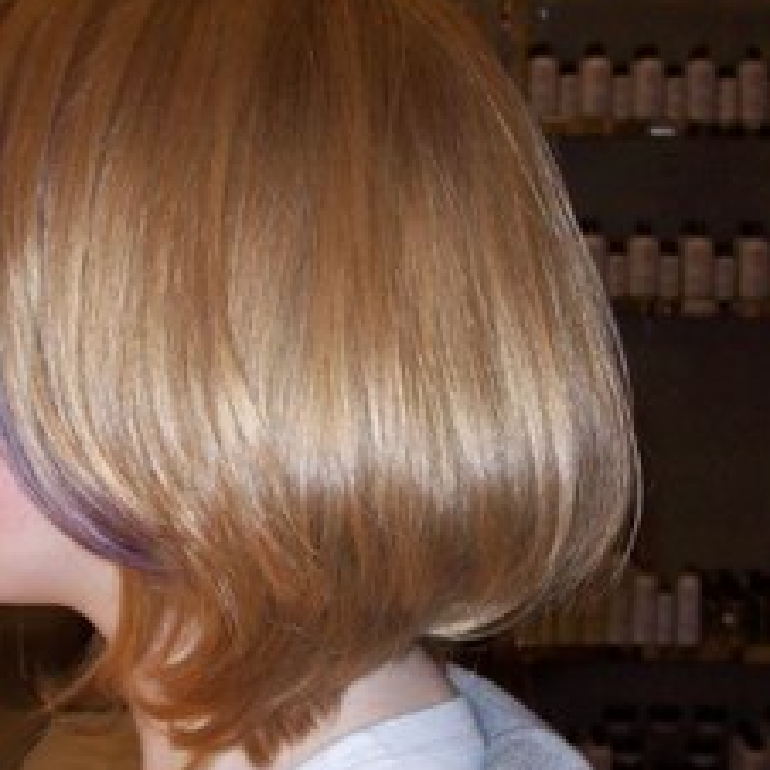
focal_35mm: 90
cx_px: 215
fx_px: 2265
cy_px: 405
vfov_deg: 19.3
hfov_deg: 19.2
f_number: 2.7
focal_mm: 6
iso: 80
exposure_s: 1/64
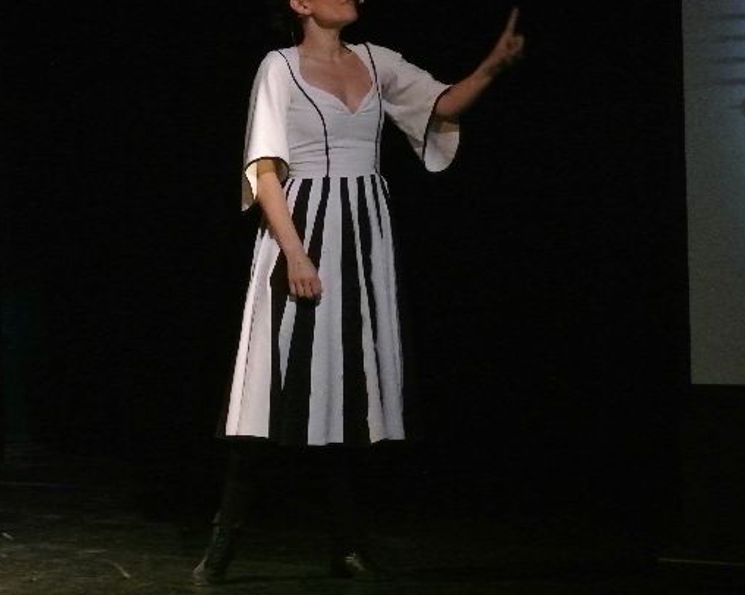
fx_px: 3262
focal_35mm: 148
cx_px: 309
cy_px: 237
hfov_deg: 13.0
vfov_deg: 10.4
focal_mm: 37.3
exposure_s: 1/80
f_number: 7.1
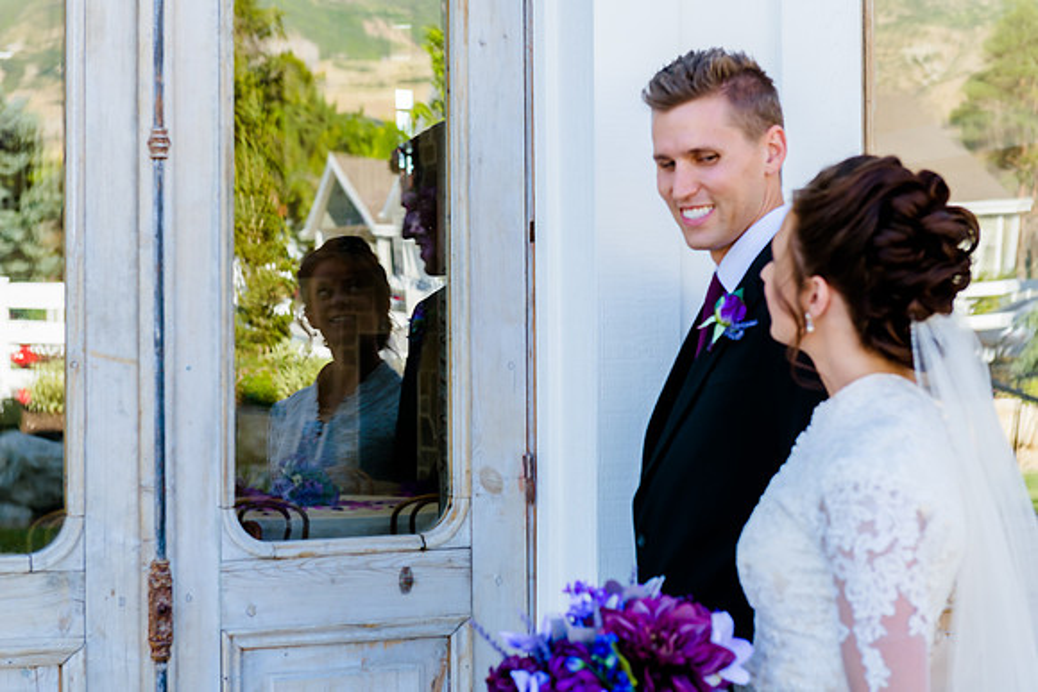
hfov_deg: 28.0
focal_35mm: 72
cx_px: 519
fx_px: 2080
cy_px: 346
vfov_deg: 18.9
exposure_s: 1/200
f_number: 5.6
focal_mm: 70
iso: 250
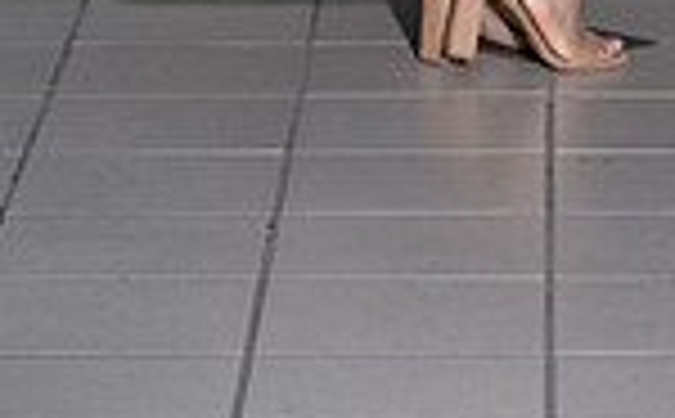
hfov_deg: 6.5
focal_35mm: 322
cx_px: 522
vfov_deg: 4.0
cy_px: -562
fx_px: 5910
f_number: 6.3
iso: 1000
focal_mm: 105
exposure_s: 1/160
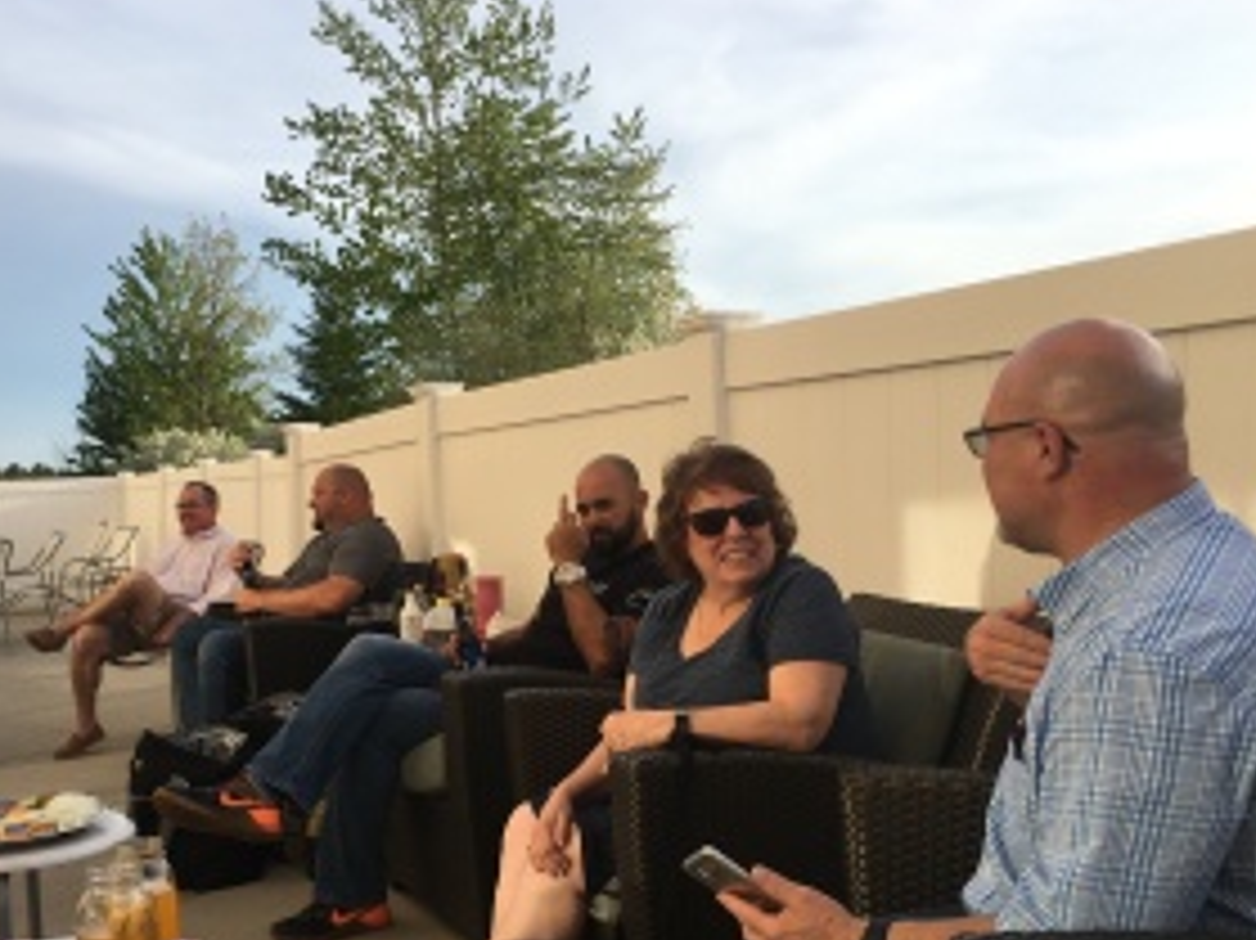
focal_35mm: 38
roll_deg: +4.1
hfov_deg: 48.8
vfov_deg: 37.5
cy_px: 576
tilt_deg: -3.5
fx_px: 1378
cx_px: 518
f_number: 2.2
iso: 25
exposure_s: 1/1083
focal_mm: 4.15
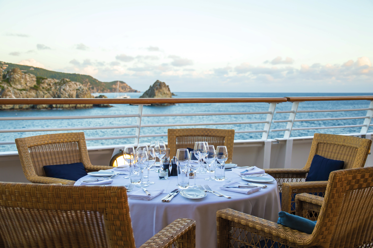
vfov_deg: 35.4
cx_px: 186
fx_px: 388
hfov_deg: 51.3
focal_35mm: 38
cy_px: 124
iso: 100
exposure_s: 1/30
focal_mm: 25
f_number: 3
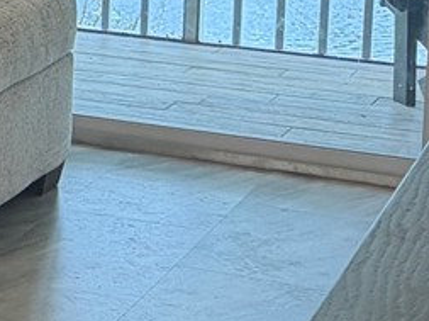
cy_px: -175
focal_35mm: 152
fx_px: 1881
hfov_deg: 9.9
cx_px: -846
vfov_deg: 9.4
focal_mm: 6.76
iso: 400
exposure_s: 1/120
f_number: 1.78
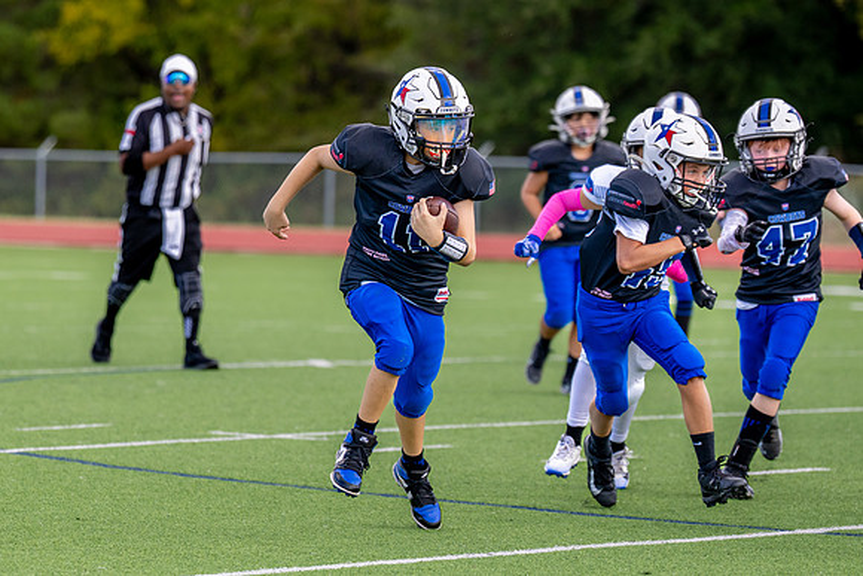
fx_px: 5806
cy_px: 309
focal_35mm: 242
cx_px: 354
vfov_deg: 5.7
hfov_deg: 8.5
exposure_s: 1/2500
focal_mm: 137
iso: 320
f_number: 2.8
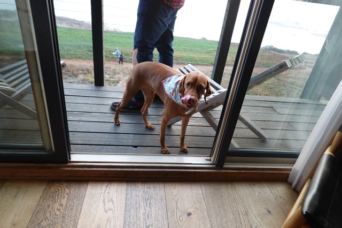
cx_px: 171
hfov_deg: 73.8
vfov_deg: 53.1
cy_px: 114
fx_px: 228
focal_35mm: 24
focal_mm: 9
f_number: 2.8
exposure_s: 1/200
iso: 800
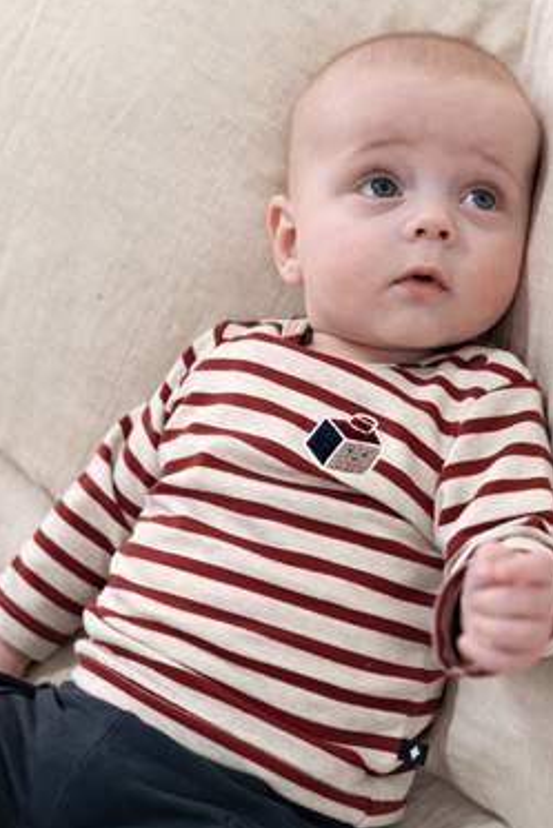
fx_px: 1542
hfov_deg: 20.3
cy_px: 475
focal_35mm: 67
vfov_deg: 30.0
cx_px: 332
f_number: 4
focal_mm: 50
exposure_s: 1/125
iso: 1600
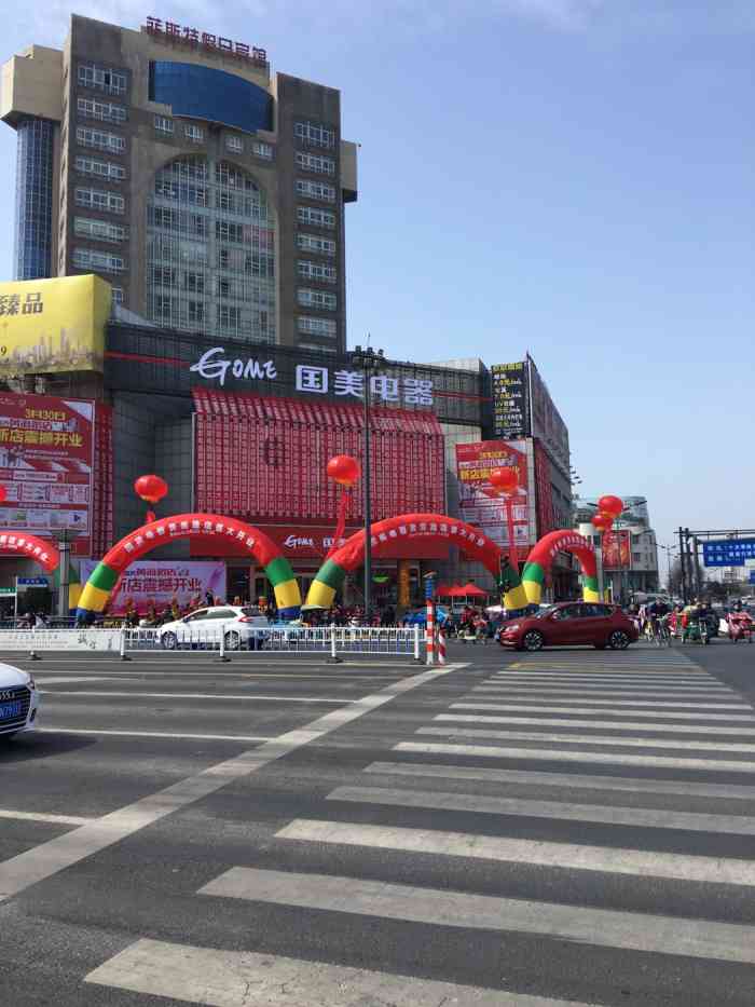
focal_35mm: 29
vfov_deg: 61.7
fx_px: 843
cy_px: 504
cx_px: 378
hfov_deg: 48.2
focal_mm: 4.15
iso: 25
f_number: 2.2
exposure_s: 1/1241
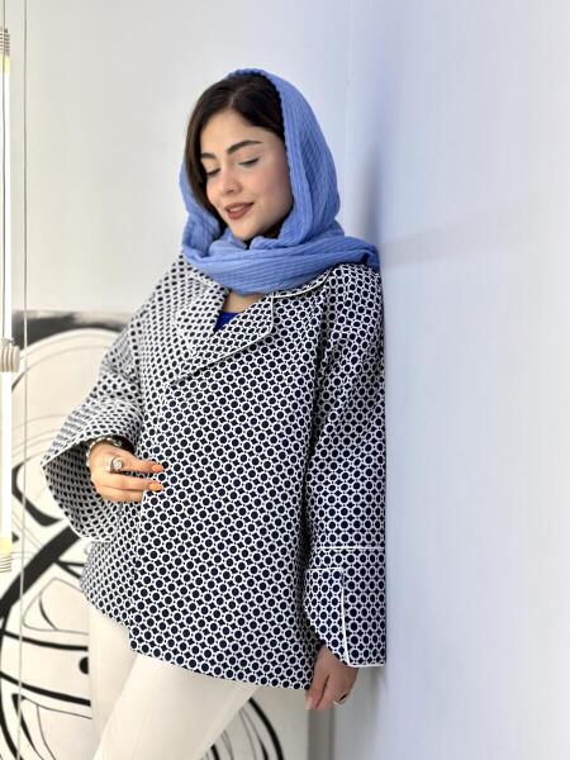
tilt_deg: -3.3
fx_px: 1054
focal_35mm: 48
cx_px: 285
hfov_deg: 30.3
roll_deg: -2.3
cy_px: 380
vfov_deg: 39.7
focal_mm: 6.86
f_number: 1.78
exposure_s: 1/224
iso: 80
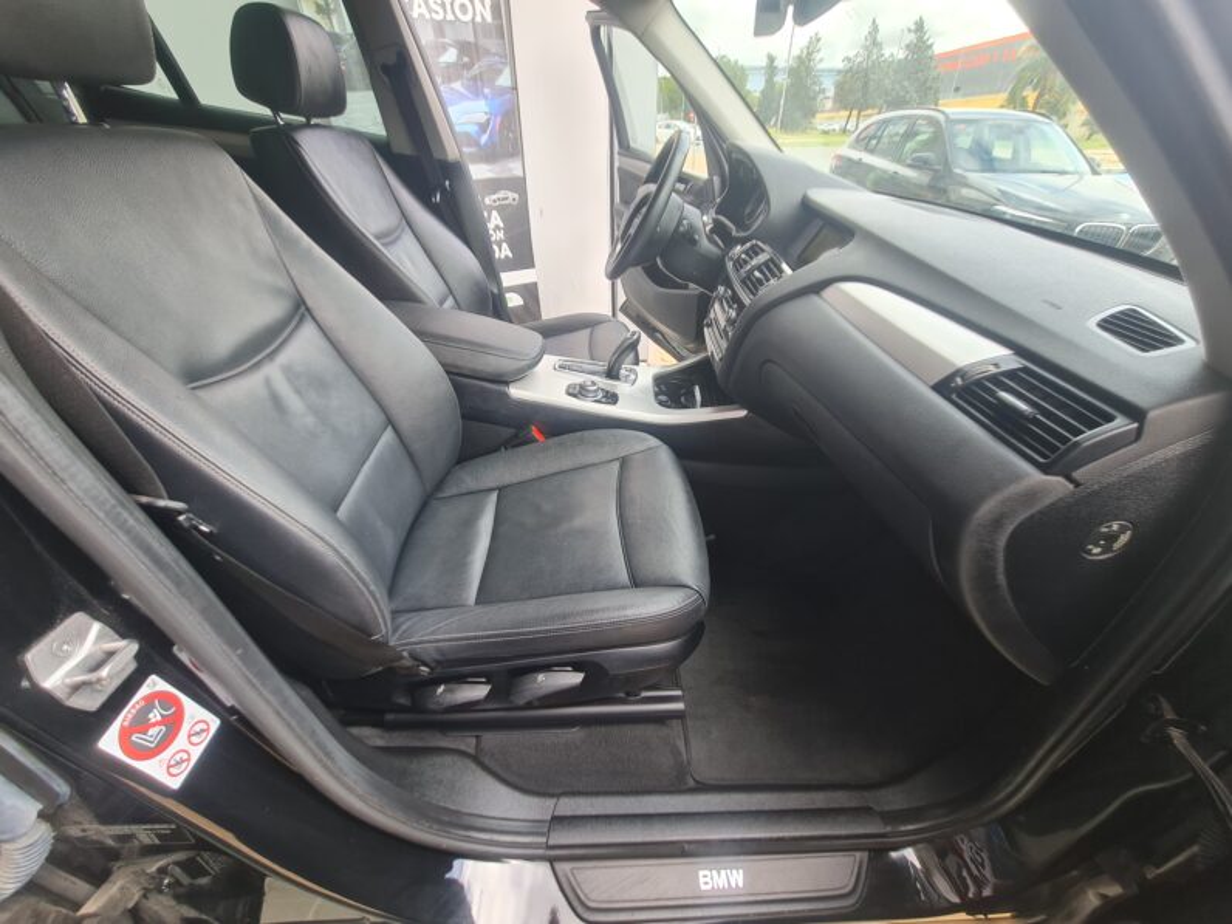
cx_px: 616
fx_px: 463
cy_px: 462
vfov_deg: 89.9
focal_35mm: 13
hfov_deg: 106.2
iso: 64
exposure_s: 1/121
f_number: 2.2
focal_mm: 2.2
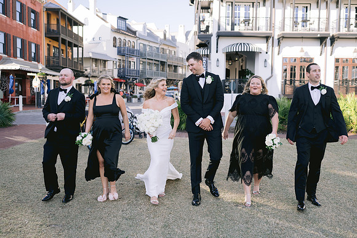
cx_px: 178
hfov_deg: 54.4
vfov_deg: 37.9
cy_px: 119
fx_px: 347
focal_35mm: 35
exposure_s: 1/1000
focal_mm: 35
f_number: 2.5
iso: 200
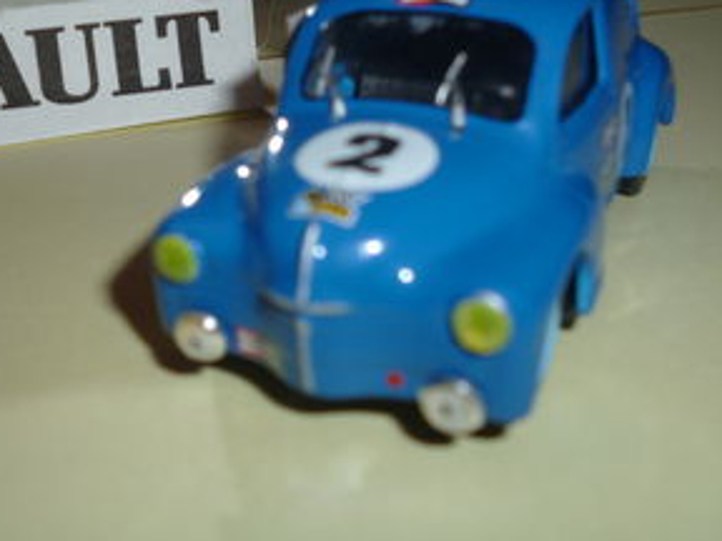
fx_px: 1043
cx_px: 228
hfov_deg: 37.7
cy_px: 178
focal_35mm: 50
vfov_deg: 28.9
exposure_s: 1/60
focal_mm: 6.4
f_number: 3.5
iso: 100
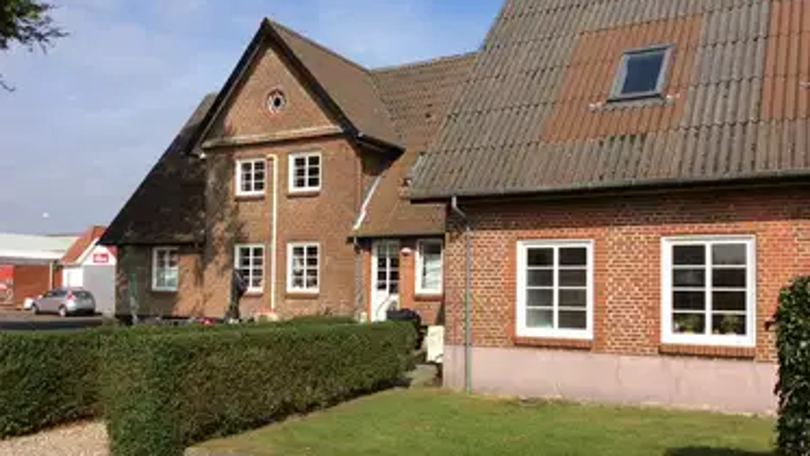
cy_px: 265
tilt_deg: +1.8
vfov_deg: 33.7
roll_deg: -0.6
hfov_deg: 56.6
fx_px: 752
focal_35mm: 35
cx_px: 405
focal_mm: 3.3
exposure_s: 1/1634
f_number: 2.4
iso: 32
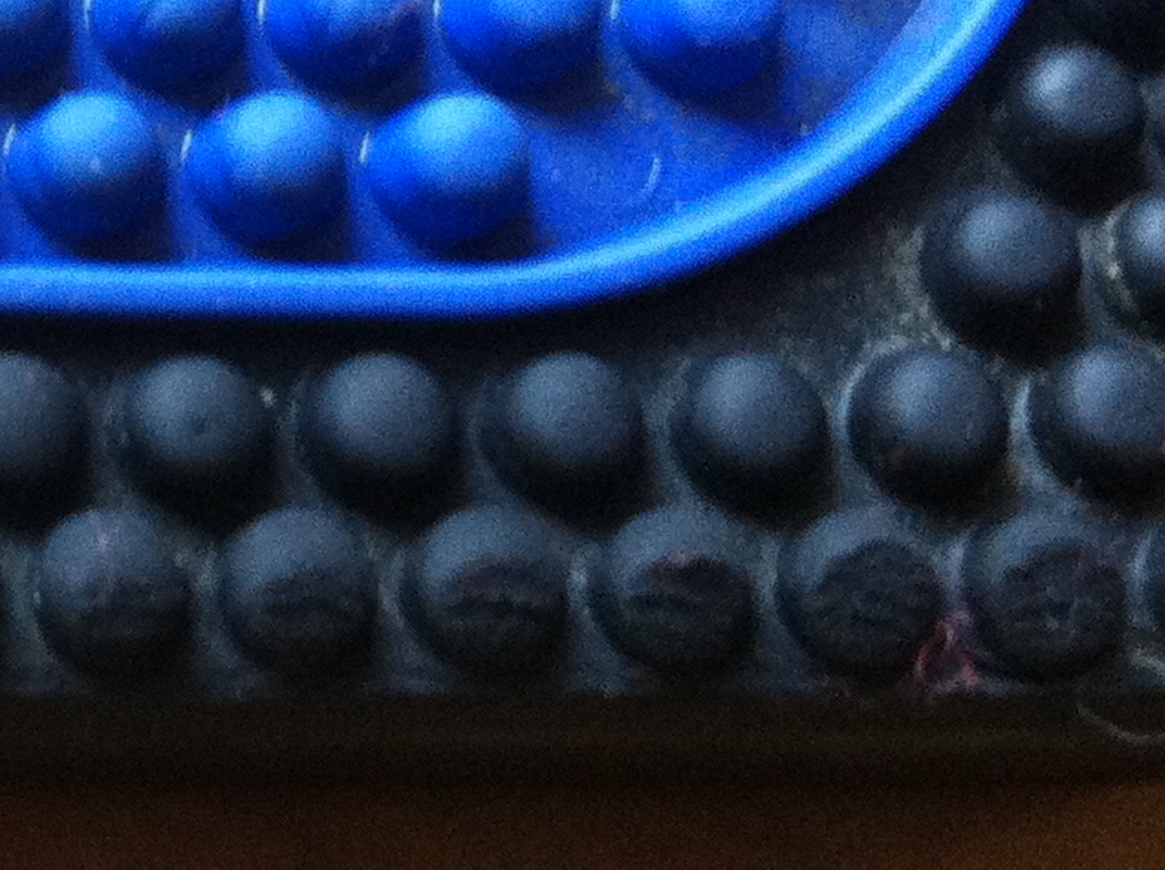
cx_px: -413
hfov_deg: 16.0
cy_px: -101
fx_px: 3898
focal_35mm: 116
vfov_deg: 12.5
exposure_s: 1/15
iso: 250
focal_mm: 3.85
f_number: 2.8
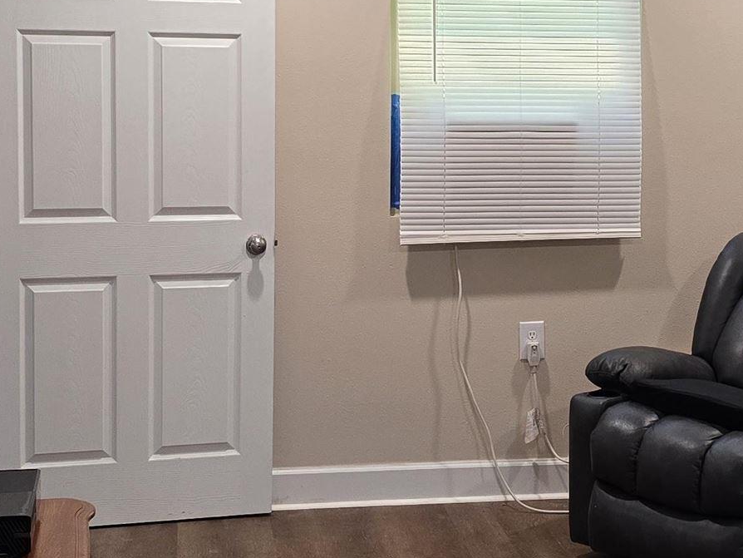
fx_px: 1696
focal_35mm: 79
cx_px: 513
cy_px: 201
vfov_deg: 18.6
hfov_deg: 24.6
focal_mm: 6.3
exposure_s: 1/120
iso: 320
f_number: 1.7
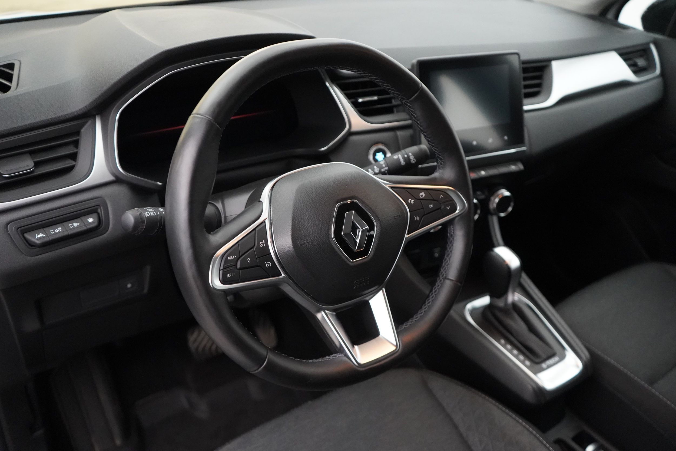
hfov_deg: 60.3
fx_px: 582
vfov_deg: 42.3
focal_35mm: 31
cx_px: 338
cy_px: 226
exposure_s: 1/160
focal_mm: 31
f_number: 3.5
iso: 12800
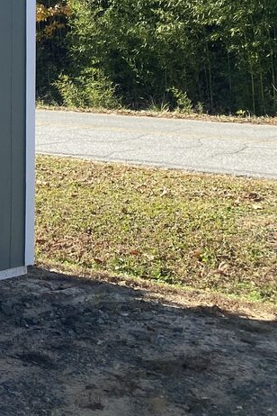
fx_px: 946
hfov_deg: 13.8
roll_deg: -0.7
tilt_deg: +0.2
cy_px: 40
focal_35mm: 82
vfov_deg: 24.1
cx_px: -298
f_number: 1.8
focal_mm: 4.25
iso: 32
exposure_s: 1/1377
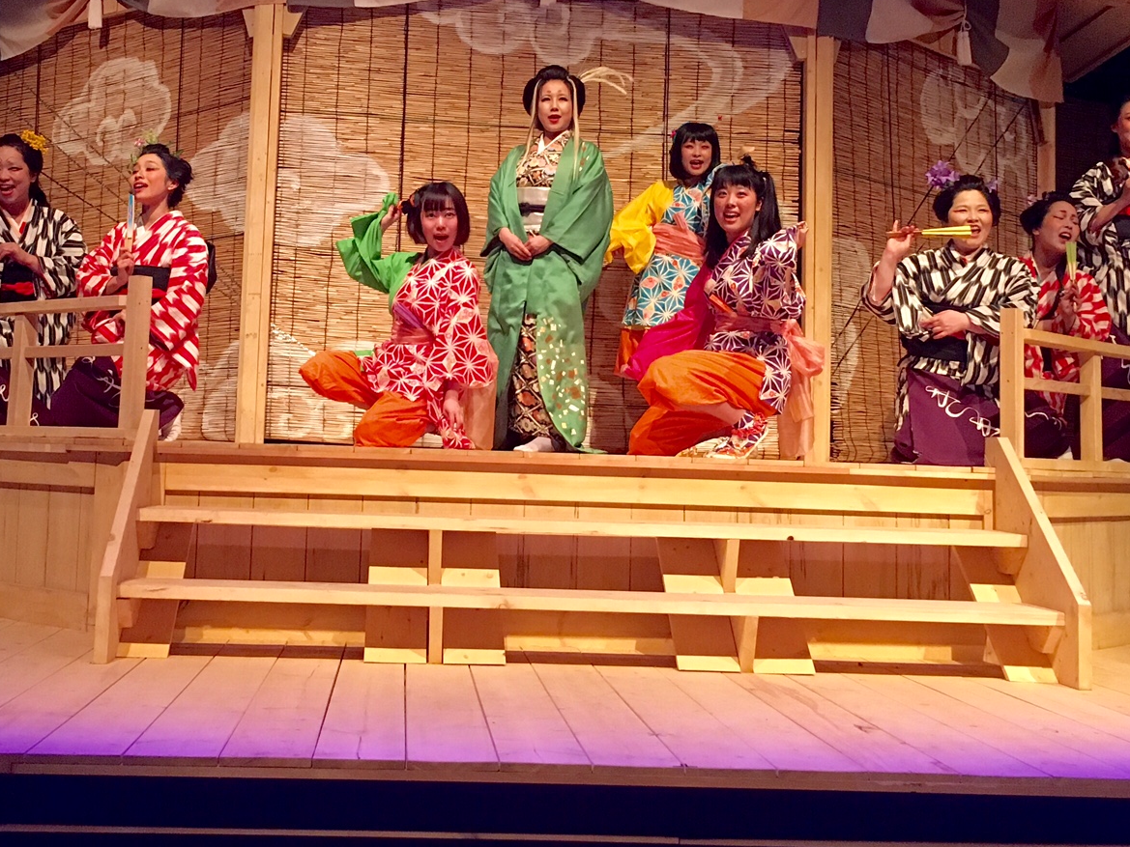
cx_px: 502
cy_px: 271
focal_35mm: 50
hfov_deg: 38.1
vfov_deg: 28.9
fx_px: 1632
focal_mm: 4.15
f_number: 2.2
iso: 200
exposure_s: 1/30
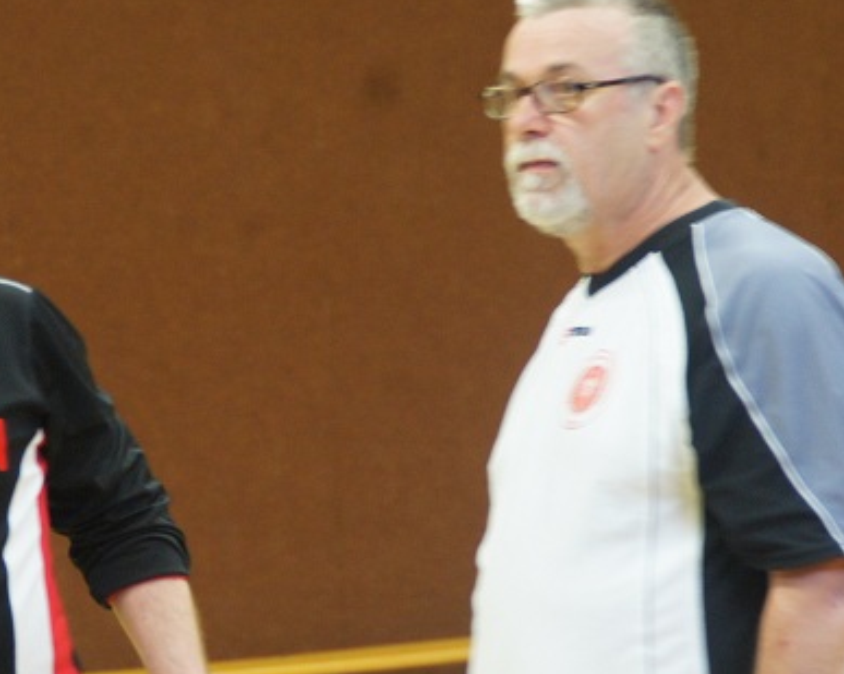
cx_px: 155
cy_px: 284
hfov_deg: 6.0
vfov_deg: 4.8
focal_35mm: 320
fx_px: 7987
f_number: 5.6
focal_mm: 110
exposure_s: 1/20
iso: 1600
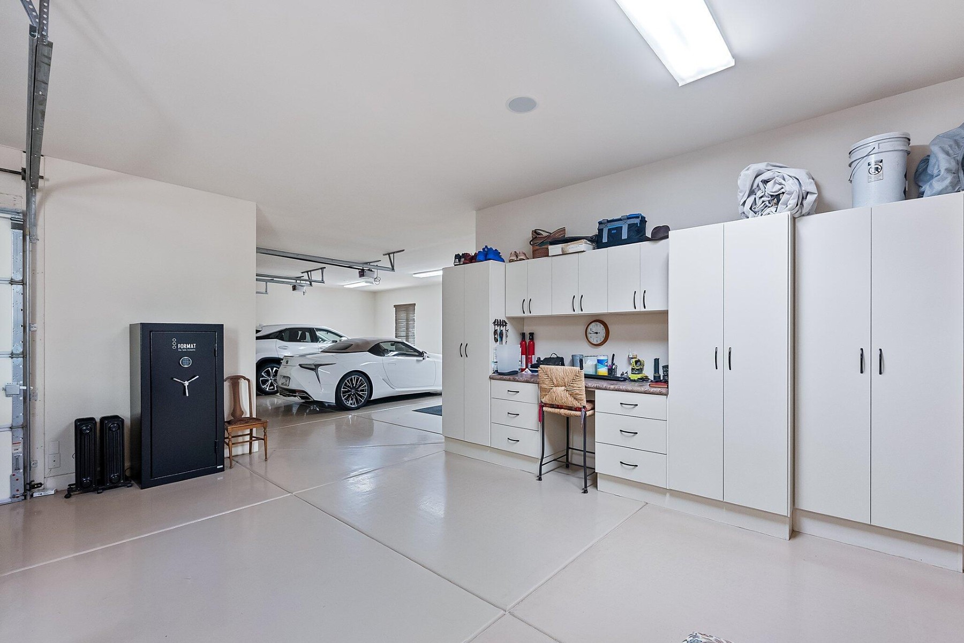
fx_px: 402
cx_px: 482
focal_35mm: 15
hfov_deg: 100.4
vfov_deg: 77.3
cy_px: 322
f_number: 8
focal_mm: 15
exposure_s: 1/6
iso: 3200
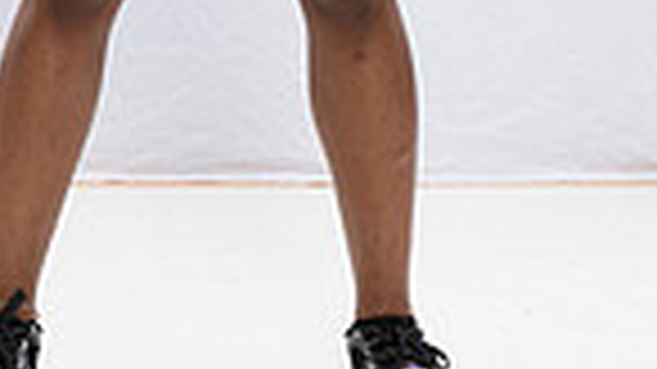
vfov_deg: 6.3
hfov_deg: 11.7
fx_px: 3204
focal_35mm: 184
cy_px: -486
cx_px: 270
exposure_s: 1/250
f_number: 10
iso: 1250
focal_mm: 57
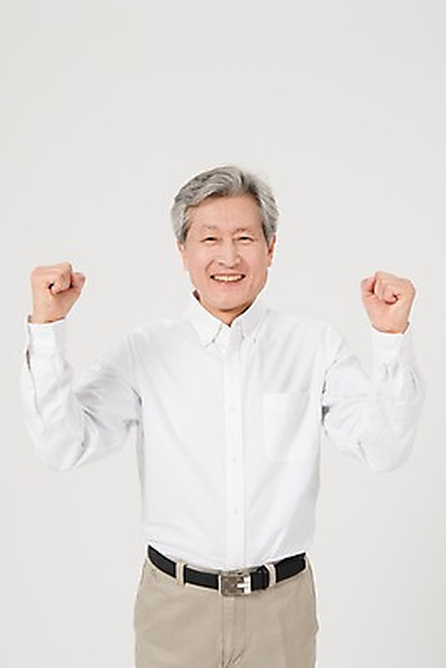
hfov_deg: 22.6
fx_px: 1114
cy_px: 334
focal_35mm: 60
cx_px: 223
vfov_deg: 33.4
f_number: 11
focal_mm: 60
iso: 100
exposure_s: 1/125
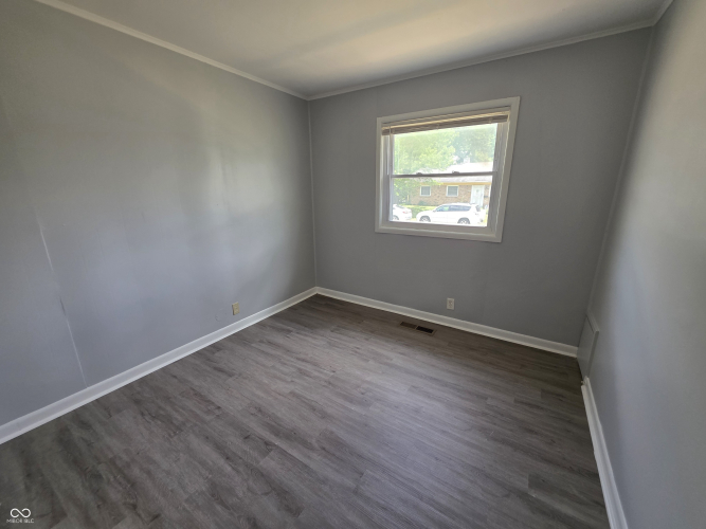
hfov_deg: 106.2
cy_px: 264
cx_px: 353
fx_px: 265
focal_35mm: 13
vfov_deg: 89.9
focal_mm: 2.2
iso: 125
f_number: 1.9
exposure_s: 1/120
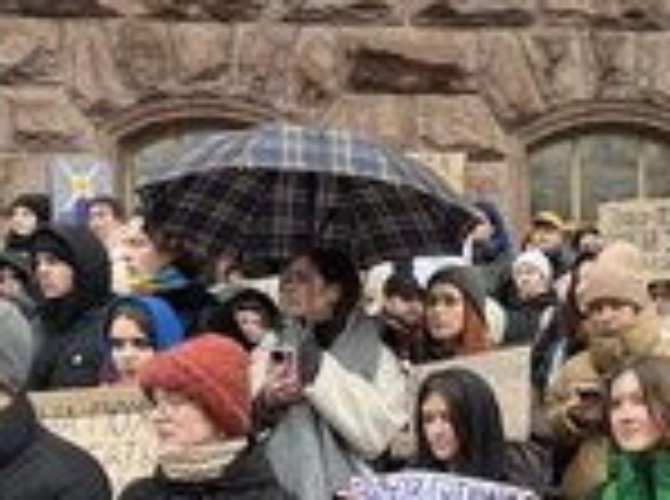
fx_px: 1352
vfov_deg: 19.9
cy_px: 568
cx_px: 594
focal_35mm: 70
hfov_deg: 26.9
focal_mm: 5.1
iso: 80
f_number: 1.6
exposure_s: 1/122
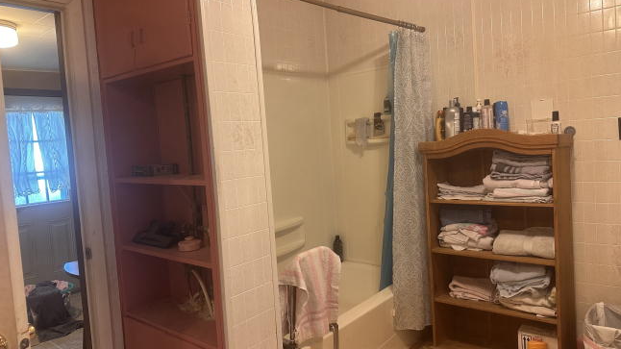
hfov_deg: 69.9
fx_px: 444
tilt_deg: -2.8
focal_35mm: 27
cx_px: 313
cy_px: 174
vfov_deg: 42.9
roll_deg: +3.8
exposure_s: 1/60
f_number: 1.78
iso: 250
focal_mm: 6.86
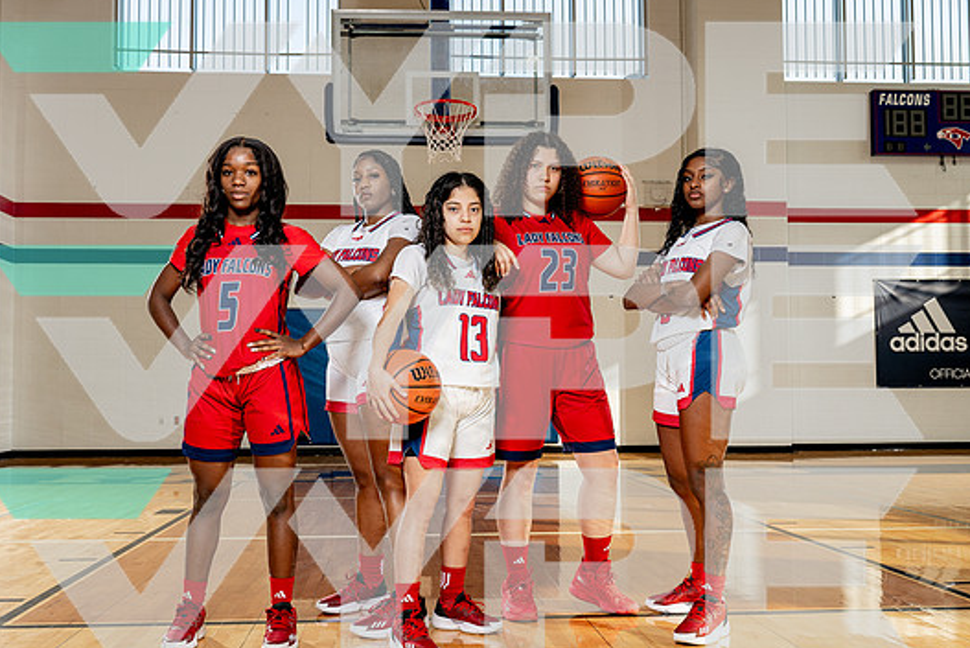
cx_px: 455
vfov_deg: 36.0
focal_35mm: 37
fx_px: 997
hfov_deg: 51.8
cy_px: 343
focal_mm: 33
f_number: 5.6
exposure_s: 1/250
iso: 320
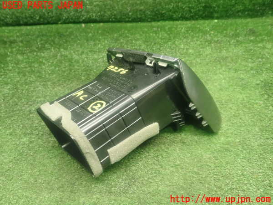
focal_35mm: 30
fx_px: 237
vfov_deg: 46.8
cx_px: 136
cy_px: 102
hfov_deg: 60.0
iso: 640
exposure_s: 1/30
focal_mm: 5.5
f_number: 2.3
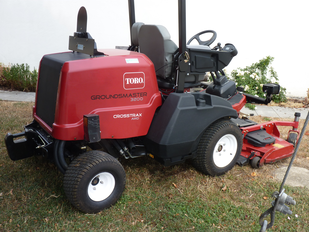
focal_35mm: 34
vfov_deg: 41.8
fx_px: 304
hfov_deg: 54.0
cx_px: 154
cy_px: 116
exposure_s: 1/125
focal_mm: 6.1
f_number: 4
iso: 80
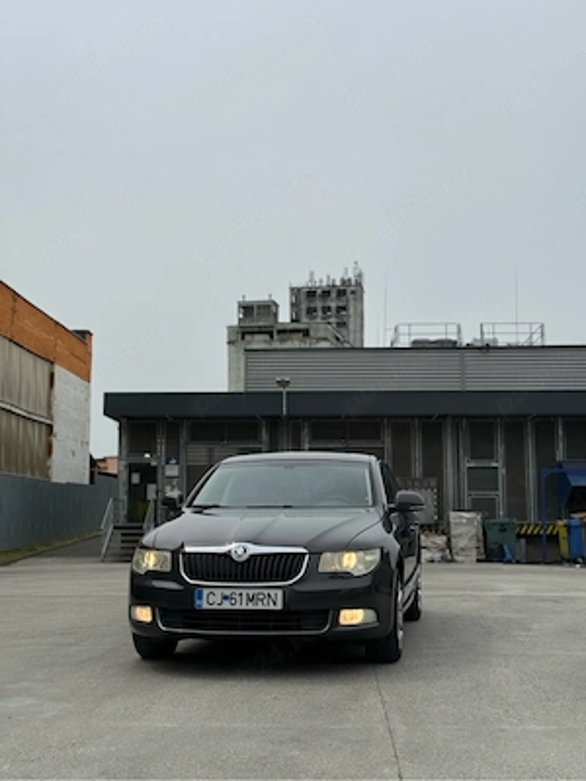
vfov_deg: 39.7
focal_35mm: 48
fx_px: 1083
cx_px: 293
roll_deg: -0.4
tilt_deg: +7.7
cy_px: 390
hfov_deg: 30.3
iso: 64
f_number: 1.78
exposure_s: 1/9901
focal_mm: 6.76
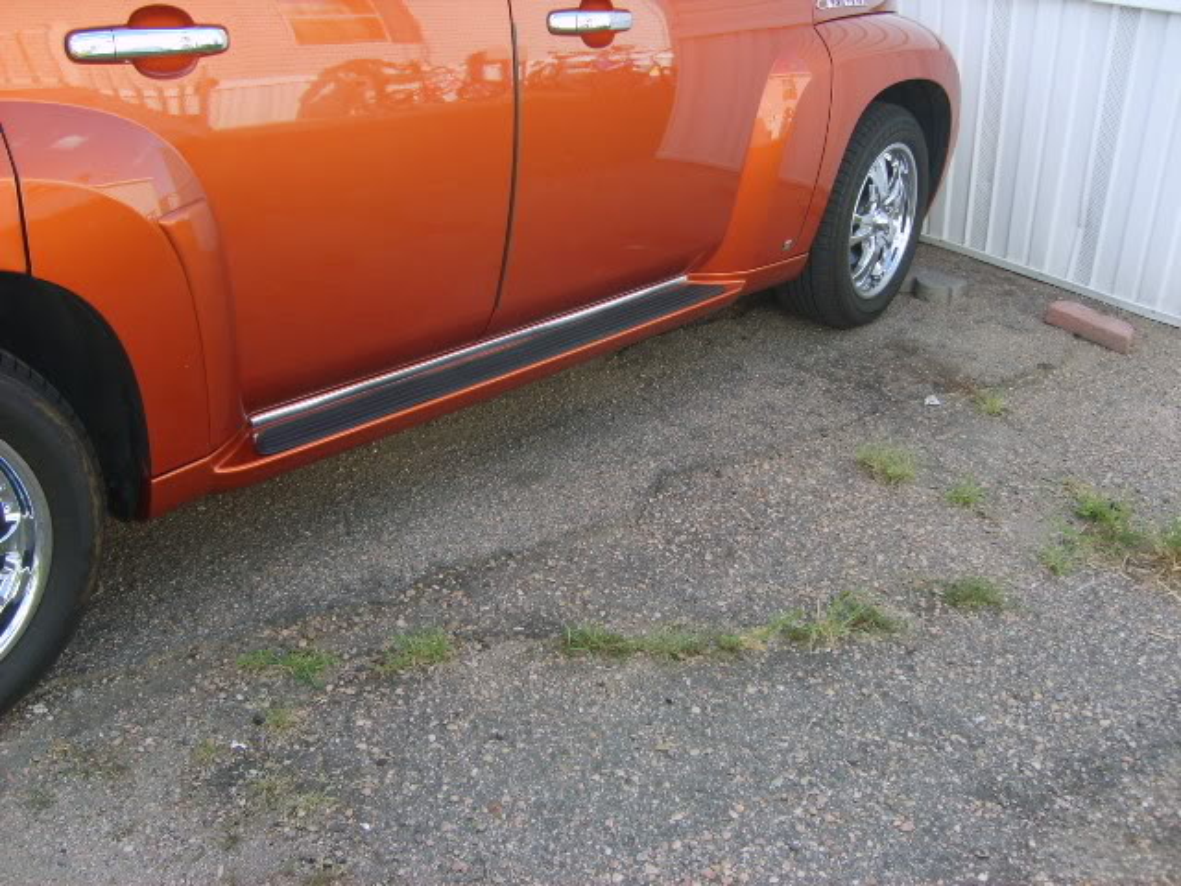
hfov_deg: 52.6
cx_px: 590
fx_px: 1194
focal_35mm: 35
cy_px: 443
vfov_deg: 40.7
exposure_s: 1/180
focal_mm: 5.8
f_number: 2.8
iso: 50
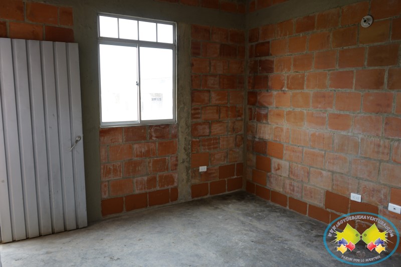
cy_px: 134
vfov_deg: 46.4
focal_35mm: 28
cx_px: 200
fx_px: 312
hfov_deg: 65.5
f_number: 3.5
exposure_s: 1/125
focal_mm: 28
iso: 200
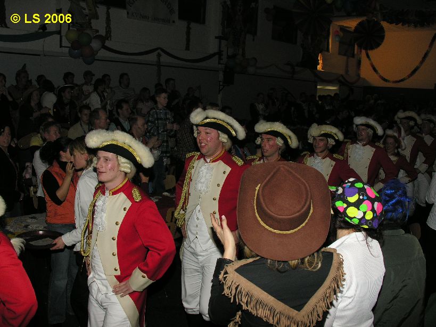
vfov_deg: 40.7
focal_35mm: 35
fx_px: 441
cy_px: 164
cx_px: 218
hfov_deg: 52.6
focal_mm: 8.9
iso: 100
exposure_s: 1/60.1
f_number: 4
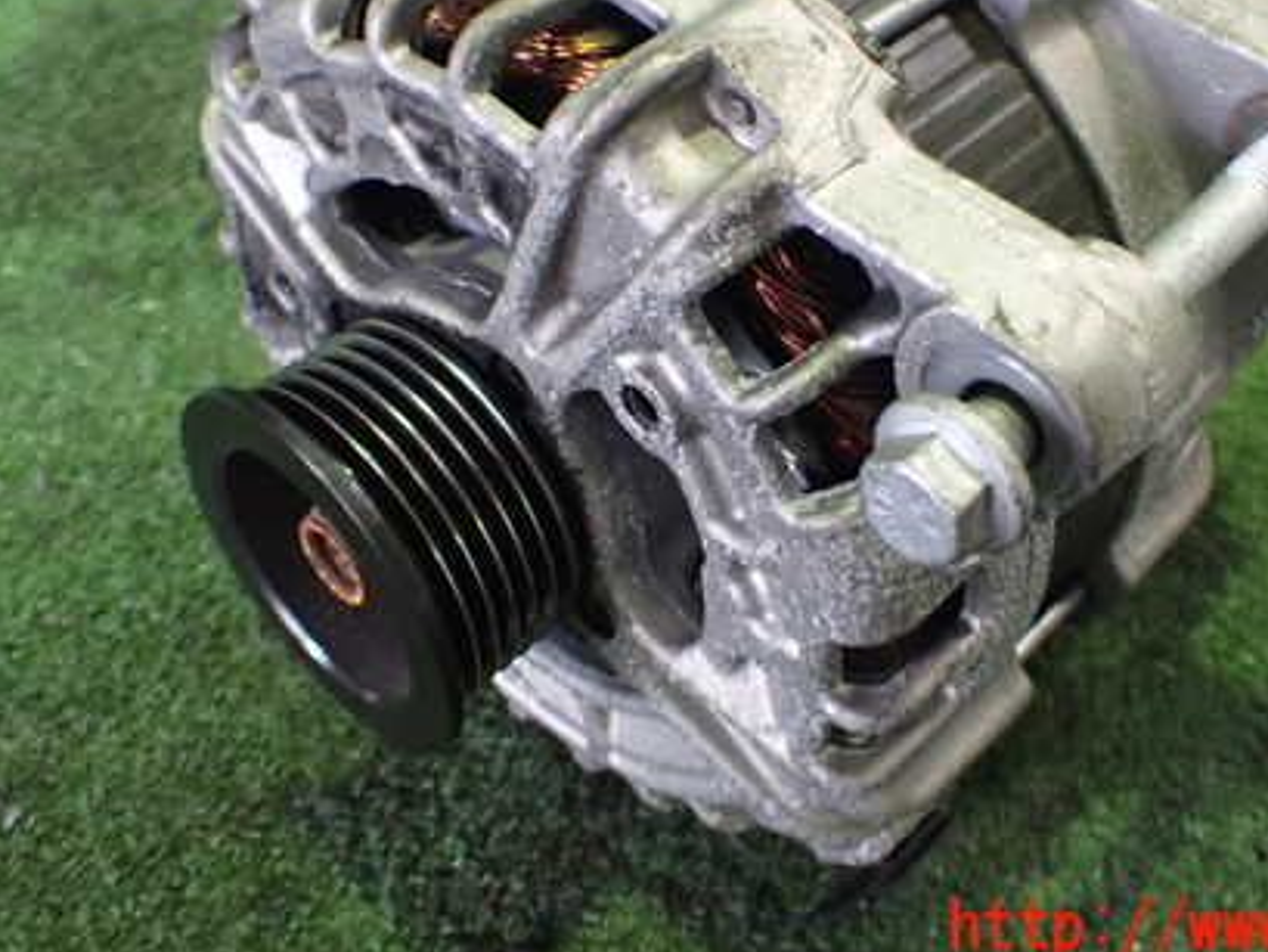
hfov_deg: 42.8
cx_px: 719
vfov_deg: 32.4
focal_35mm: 44
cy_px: 270
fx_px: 1612
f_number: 2.3
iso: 800
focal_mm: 5.4
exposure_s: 1/40
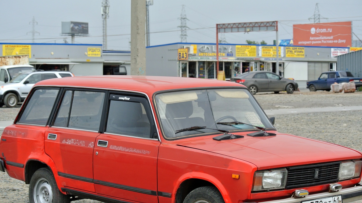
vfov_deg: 11.4
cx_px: 185
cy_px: 117
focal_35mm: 106
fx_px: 1017
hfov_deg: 20.2
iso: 100
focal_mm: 32.8
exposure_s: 1/500
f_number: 4.5
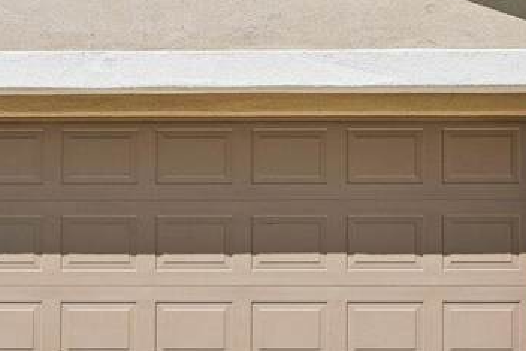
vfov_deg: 12.6
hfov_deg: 18.7
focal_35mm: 109
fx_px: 1593
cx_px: 375
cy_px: 231
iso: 100
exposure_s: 1/400
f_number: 8
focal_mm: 30
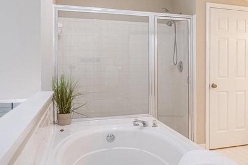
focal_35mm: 40
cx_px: 210
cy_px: 69
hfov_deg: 45.2
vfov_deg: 33.3
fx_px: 275
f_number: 8
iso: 1250
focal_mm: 16
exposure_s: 1/400
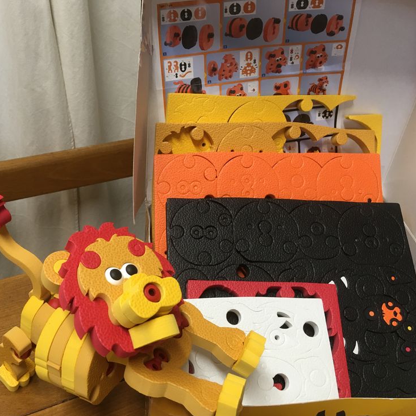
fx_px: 476
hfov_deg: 46.6
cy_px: 213
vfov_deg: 47.2
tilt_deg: -36.7
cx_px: 147
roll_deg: -3.2
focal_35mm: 35
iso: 64
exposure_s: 1/33
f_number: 2.2
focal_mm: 4.15
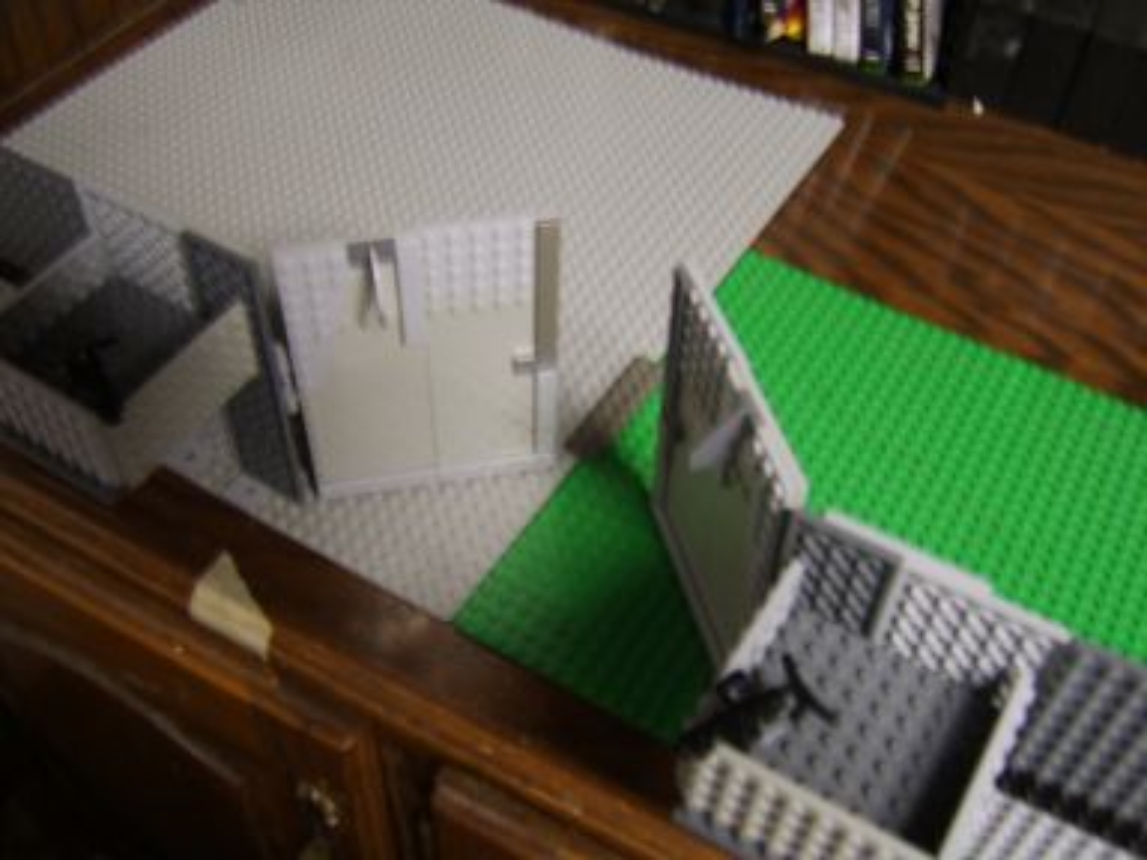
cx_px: 574
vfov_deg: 45.4
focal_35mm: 31
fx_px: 1027
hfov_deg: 58.4
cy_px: 430
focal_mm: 8.13
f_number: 2.7
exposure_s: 1/2
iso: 71
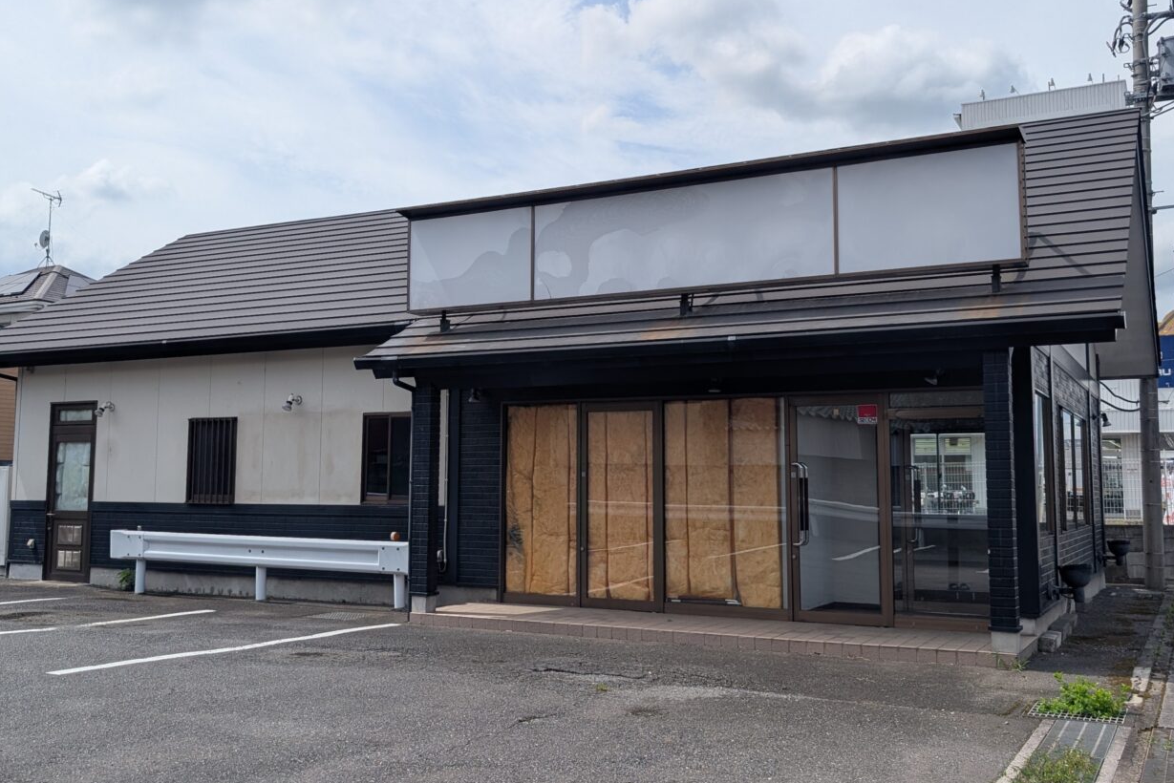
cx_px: 565
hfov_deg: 69.4
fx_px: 848
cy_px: 393
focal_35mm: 26
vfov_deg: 49.6
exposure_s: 1/1404
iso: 21
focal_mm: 6.9
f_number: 1.68
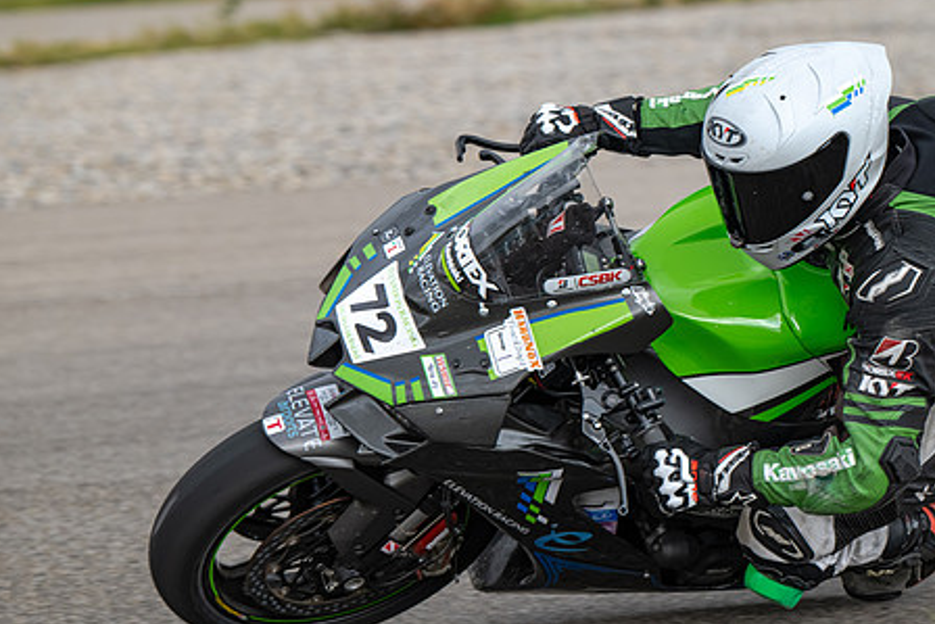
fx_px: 7742
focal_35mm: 298
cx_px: 572
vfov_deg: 4.6
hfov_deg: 6.9
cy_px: 339
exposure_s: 1/1250
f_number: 6.3
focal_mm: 230
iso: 1100
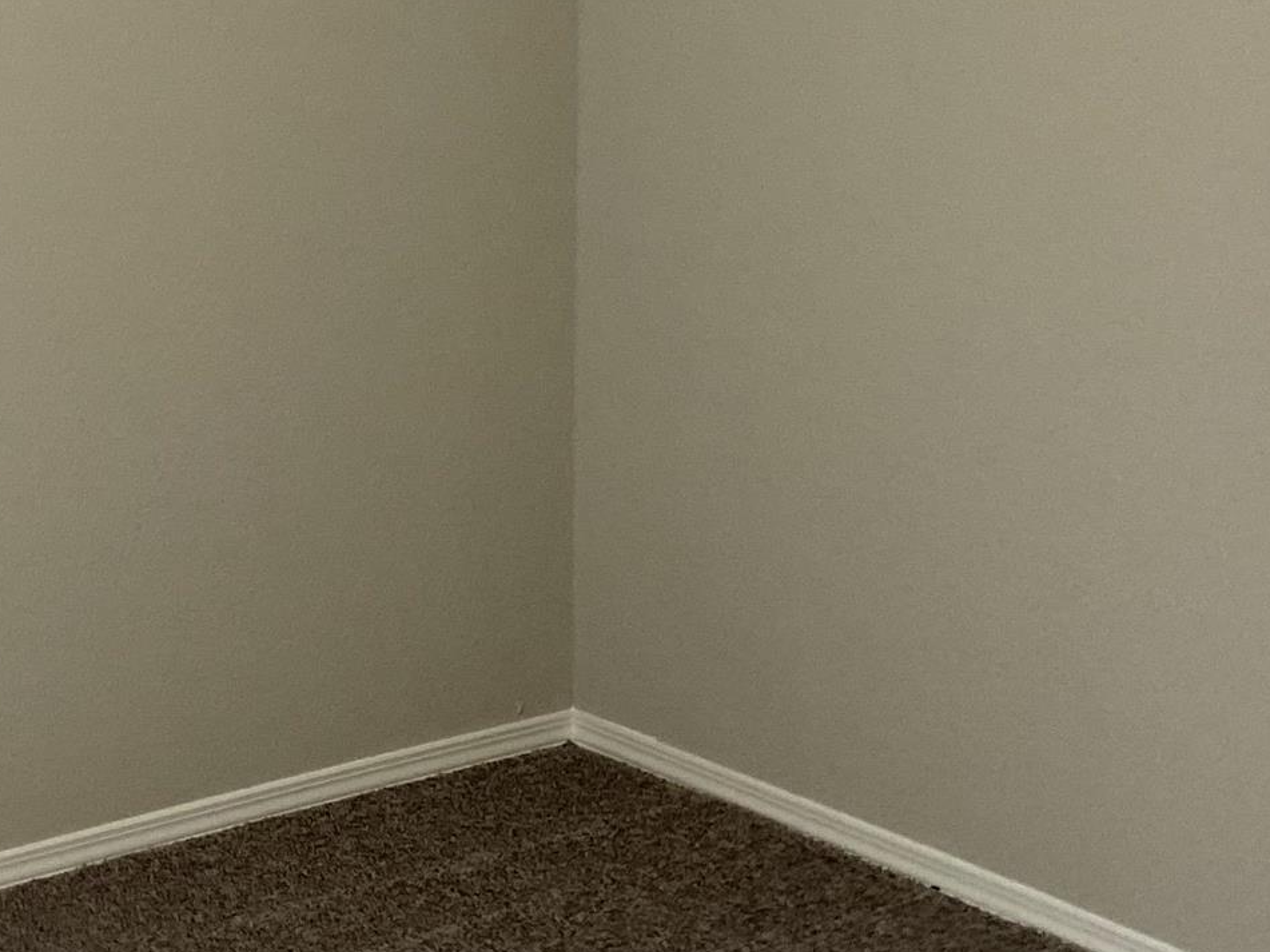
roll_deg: +2.0
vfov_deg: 17.6
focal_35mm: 84
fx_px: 3081
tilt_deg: -10.1
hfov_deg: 22.9
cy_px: 457
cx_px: 194
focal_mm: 4.25
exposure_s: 1/60
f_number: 1.8
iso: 250
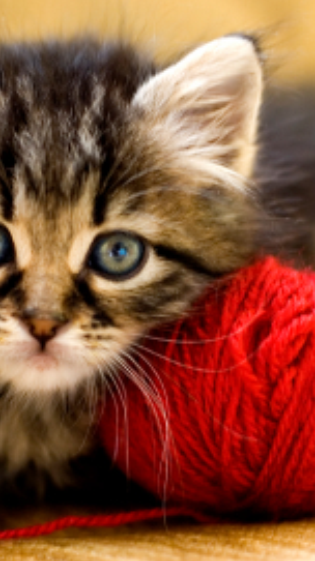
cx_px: 125
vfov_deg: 17.4
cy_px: 277
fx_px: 1830
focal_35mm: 123
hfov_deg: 9.8
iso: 320
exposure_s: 1/20
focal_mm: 50
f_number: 2.2
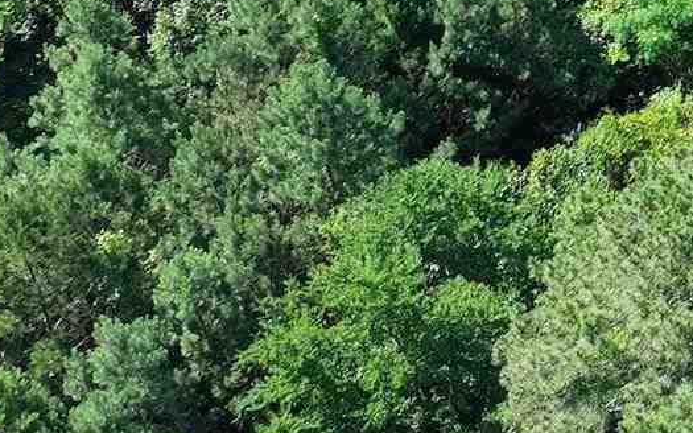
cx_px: 1233
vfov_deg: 9.9
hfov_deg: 15.1
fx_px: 2285
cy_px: -494
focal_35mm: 121
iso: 100
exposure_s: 1/800
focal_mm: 12.29
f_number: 2.8
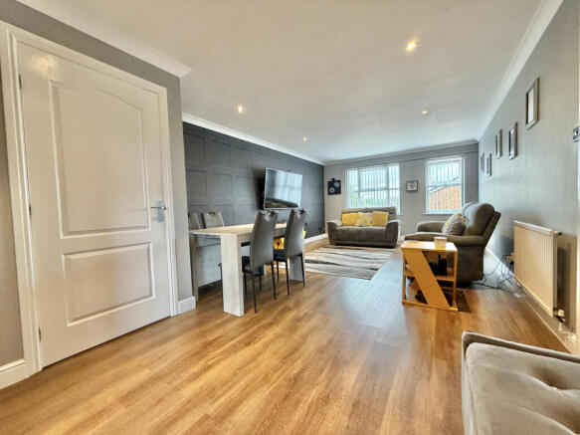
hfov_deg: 102.1
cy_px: 218
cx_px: 290
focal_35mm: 14
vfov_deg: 85.7
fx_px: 235
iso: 320
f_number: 2.2
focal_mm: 2.22
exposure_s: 1/70
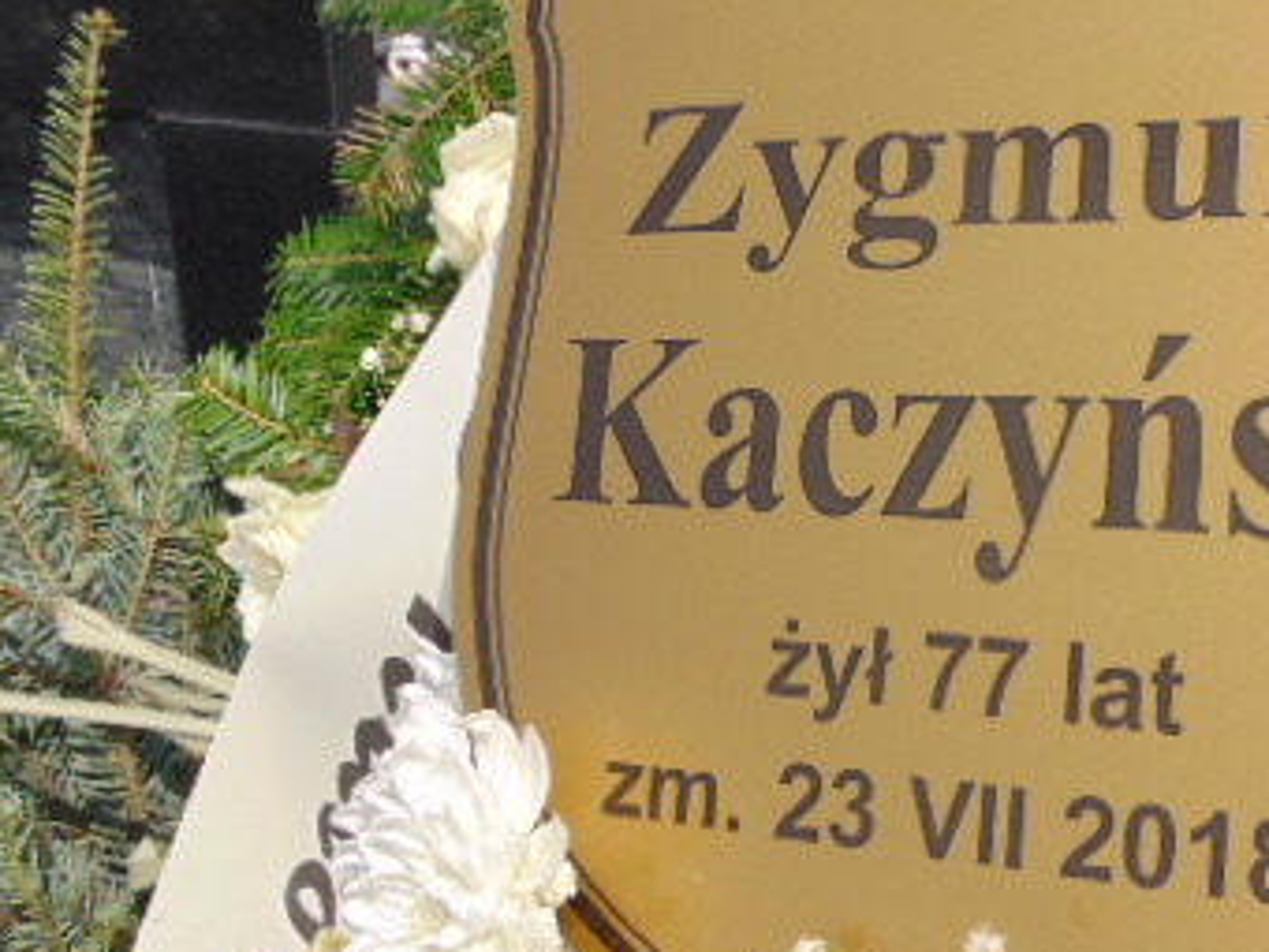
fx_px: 1723
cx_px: 739
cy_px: 411
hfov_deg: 40.3
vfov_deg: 30.8
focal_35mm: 47
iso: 80
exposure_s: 1/320
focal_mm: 4.5
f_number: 7.7
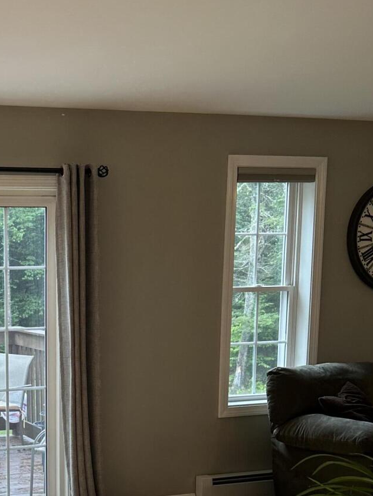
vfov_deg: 32.8
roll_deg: +1.1
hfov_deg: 24.3
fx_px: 819
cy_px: 399
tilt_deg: -7.5
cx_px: -17
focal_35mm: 57
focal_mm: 6.86
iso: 100
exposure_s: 1/120
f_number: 1.78
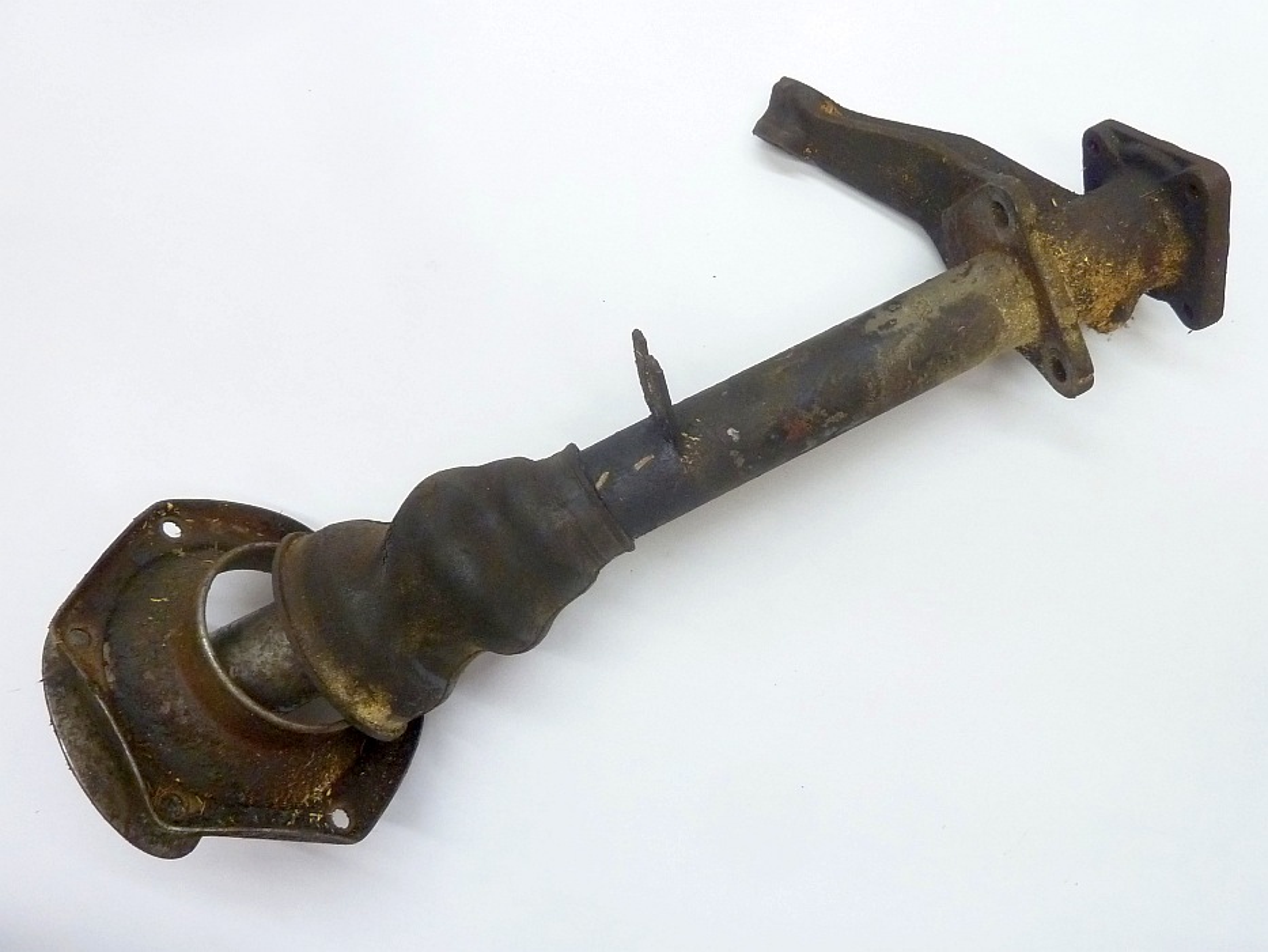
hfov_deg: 69.4
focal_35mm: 25
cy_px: 476
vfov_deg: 54.9
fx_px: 916
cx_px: 634
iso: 320
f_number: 3.3
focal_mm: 4.1
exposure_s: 1/30
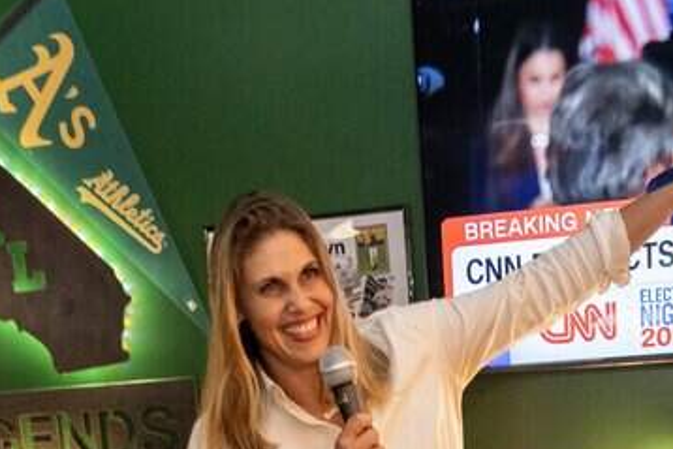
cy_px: 584
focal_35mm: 57
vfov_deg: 21.5
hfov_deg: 34.4
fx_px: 1066
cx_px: 177
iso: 1600
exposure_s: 1/80
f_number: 2.8
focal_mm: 17
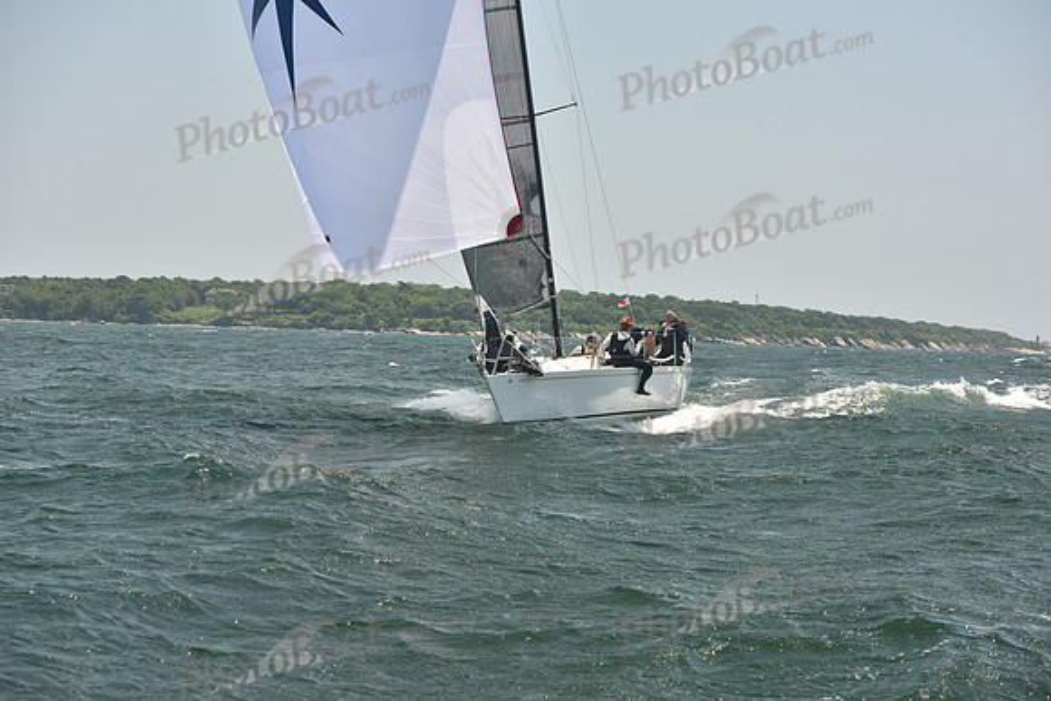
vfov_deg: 19.5
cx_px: 526
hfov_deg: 28.8
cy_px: 350
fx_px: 2044
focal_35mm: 70
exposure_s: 1/640
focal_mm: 70
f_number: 5.6
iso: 250
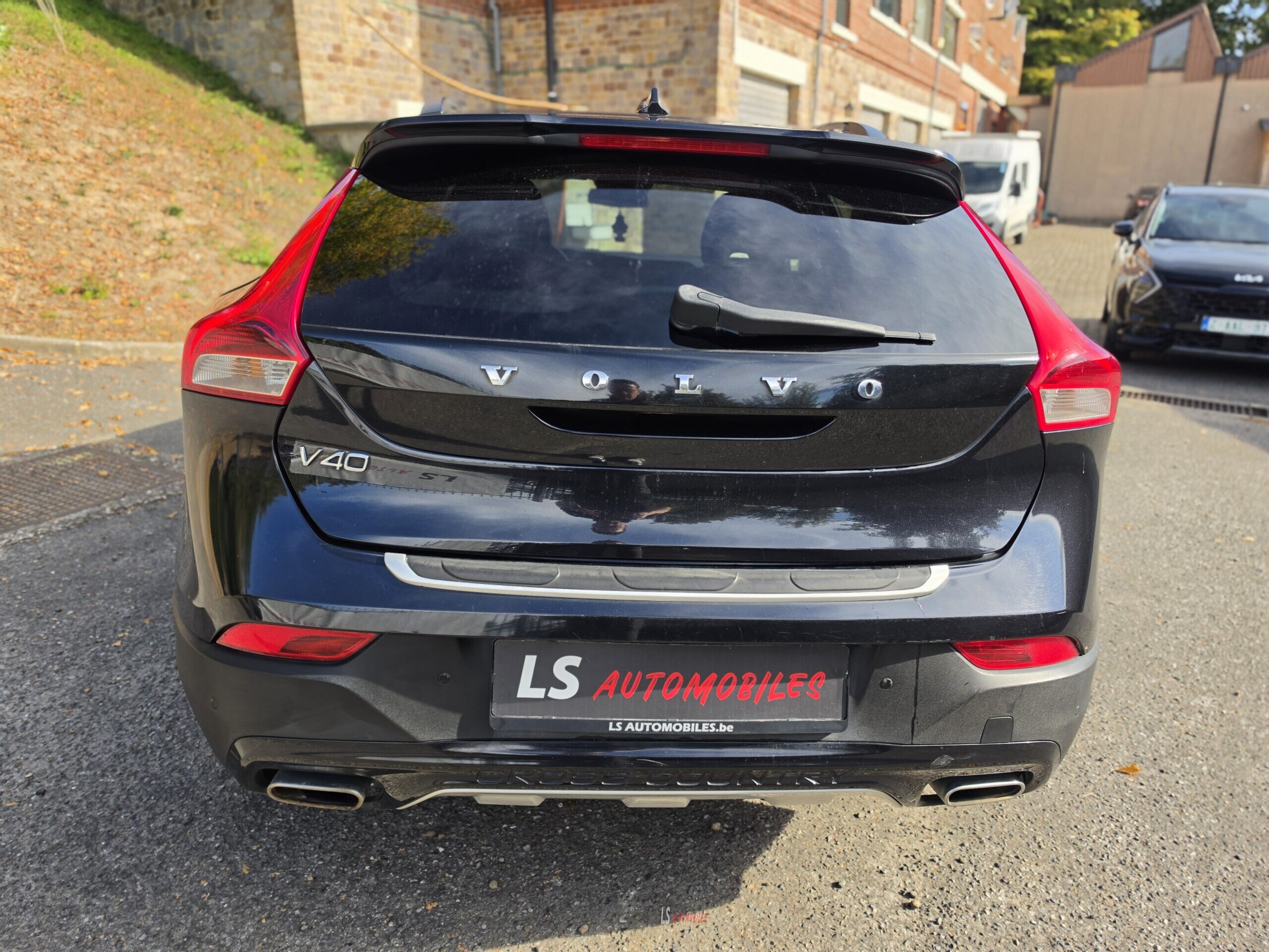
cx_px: 634
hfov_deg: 73.9
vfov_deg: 58.9
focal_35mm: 23
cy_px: 476
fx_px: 843
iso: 64
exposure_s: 1/2134
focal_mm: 6.5
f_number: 1.4
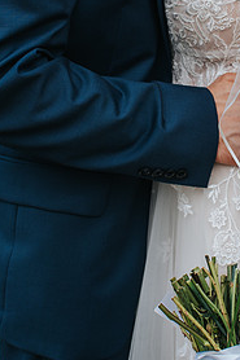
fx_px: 851
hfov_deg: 16.0
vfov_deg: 23.8
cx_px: 167
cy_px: 113
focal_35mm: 85
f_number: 3.2
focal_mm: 35
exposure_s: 1/800
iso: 125
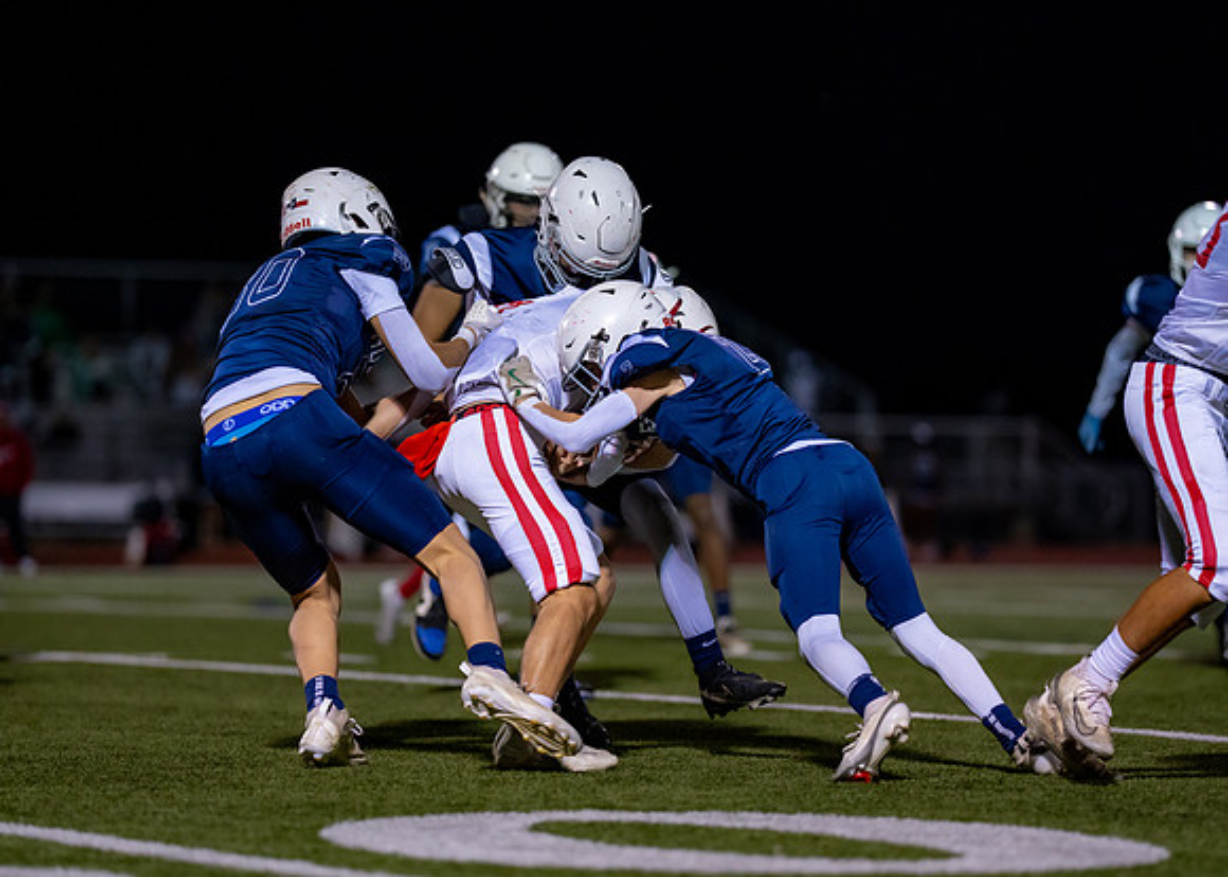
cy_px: 438
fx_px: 5972
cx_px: 637
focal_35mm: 171
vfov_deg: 8.4
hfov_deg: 11.7
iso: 3200
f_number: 1.8
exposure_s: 1/1600
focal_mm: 135
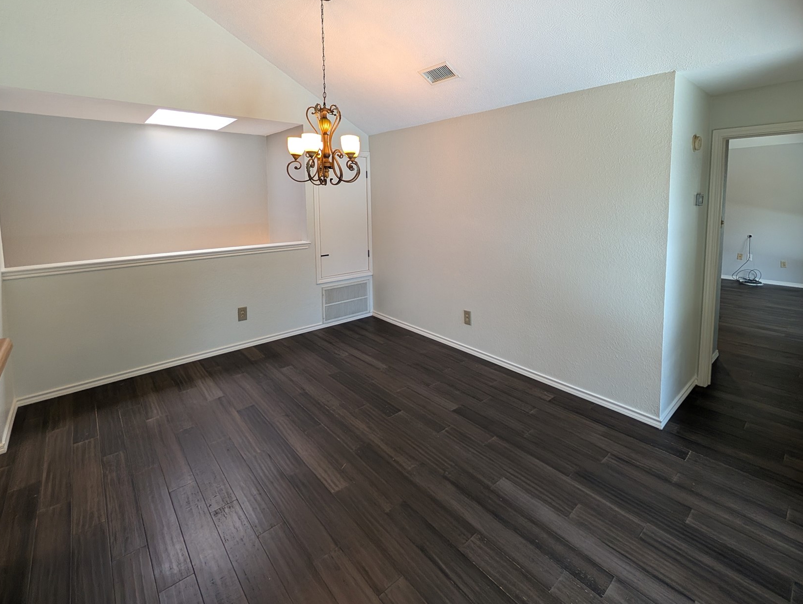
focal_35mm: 15
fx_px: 348
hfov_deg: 98.0
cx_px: 426
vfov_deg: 80.5
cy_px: 229
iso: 88
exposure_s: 1/120
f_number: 1.7
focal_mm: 2.02
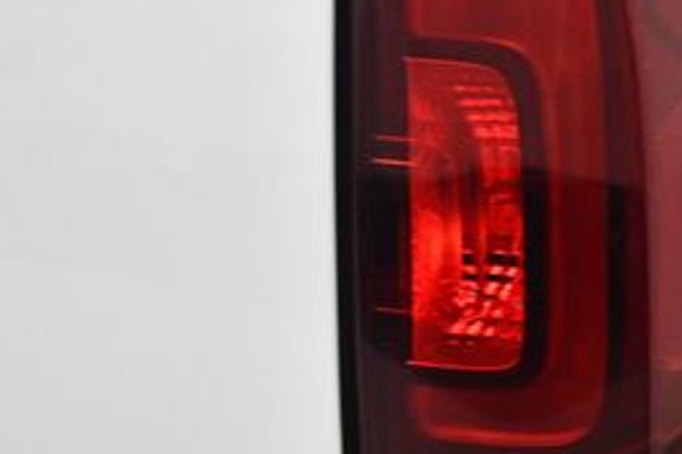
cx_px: 582
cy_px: 308
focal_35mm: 125
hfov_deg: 16.2
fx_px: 2367
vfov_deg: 10.9
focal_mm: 35
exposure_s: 1/100
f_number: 4.2
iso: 3200
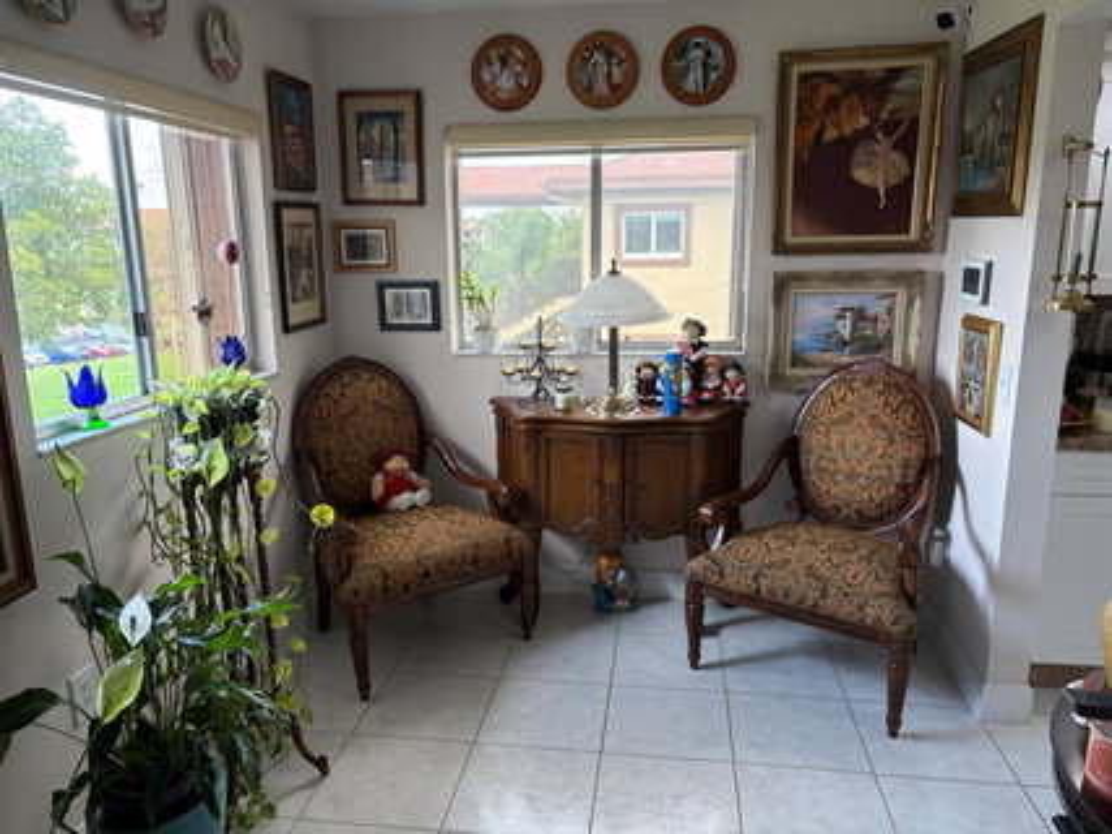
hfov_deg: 67.3
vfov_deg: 53.0
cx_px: 556
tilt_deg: -12.6
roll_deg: +1.4
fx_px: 835
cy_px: 417
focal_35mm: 26
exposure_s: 1/152
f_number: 1.6
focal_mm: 5.96
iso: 80
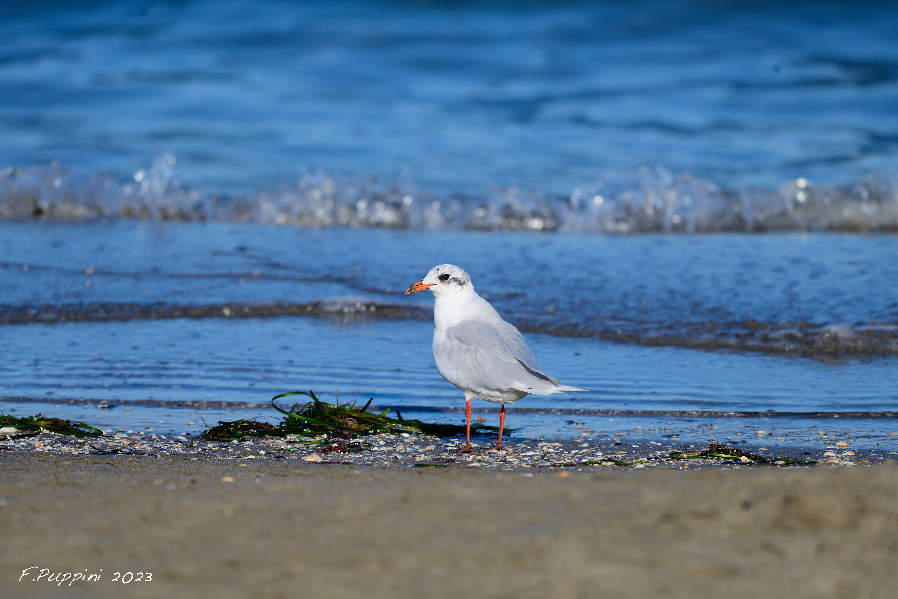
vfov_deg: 2.3
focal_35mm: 600
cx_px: 449
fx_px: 14965
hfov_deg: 3.4
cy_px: 300
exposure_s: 1/1000
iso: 220
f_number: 6.7
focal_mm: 600
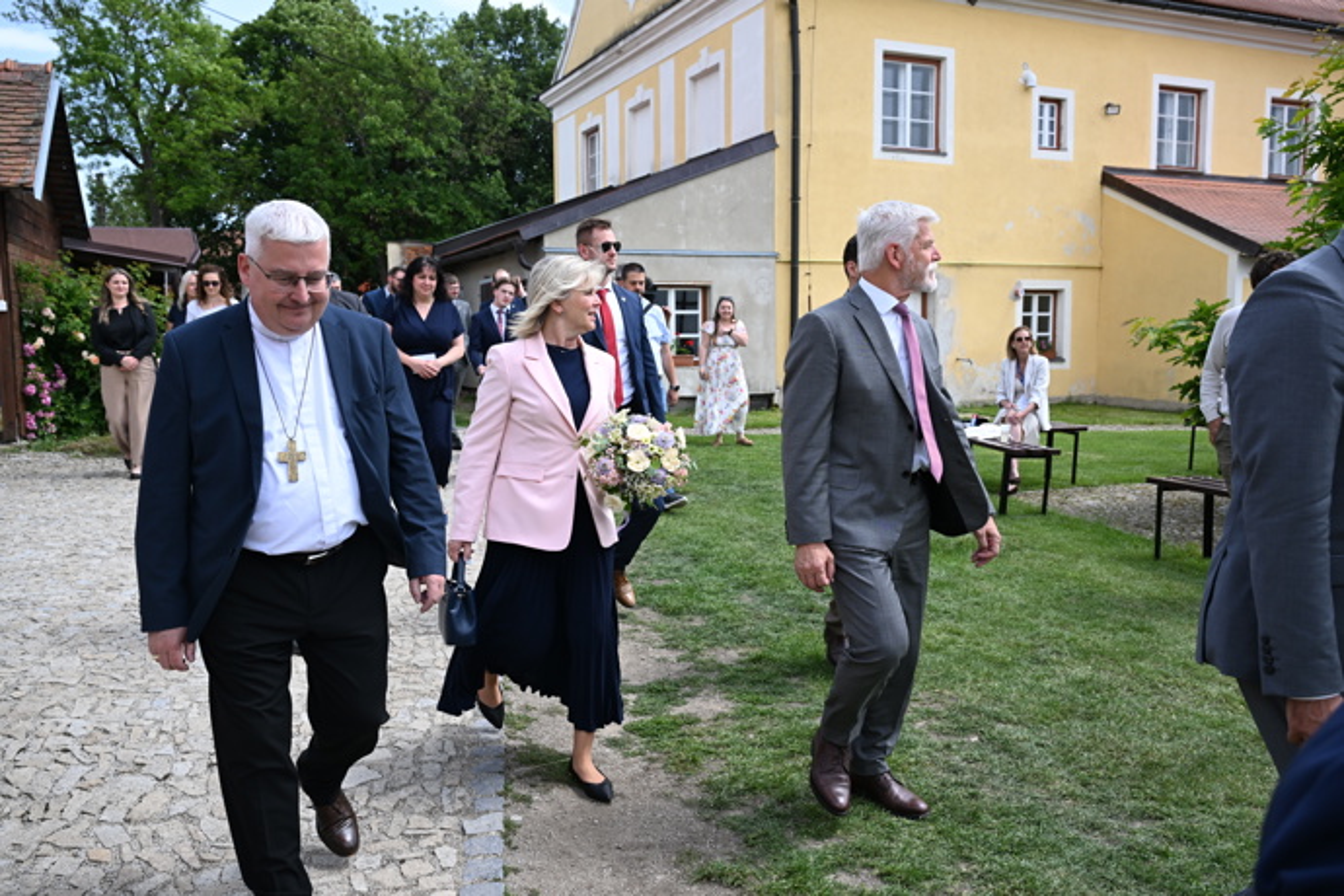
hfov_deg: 62.8
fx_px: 1101
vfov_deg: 44.3
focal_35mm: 30
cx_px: 672
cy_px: 448
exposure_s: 1/1000
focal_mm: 29.5
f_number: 5.6
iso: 400
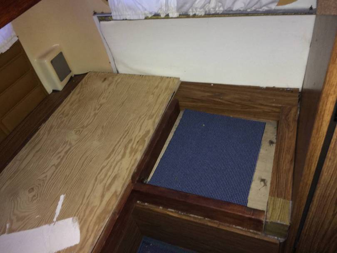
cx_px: 168
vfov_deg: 46.8
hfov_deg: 59.9
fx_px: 292
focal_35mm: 30
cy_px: 126
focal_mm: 4.12
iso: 100
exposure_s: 1/16
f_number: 2.2
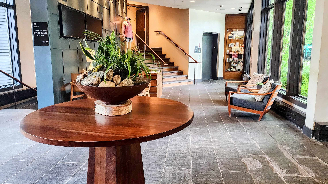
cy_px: 81
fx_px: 226
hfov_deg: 71.9
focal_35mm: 26
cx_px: 165
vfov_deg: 44.3
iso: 800
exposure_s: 1/120
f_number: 1.8
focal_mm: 6.4
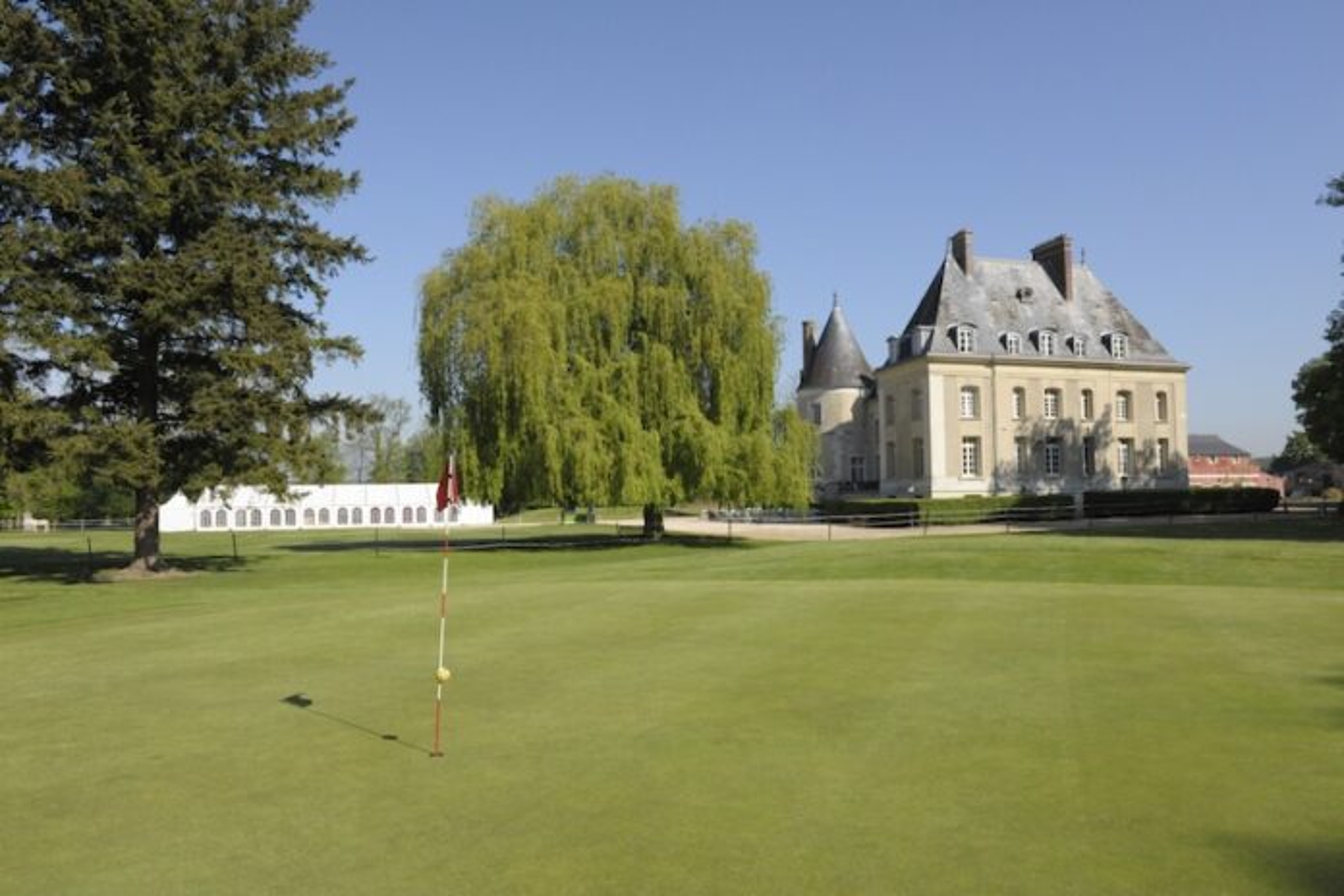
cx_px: 672
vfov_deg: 53.1
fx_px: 896
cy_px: 448
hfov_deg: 73.7
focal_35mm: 24
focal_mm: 24
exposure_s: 1/1250
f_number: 18
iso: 3200
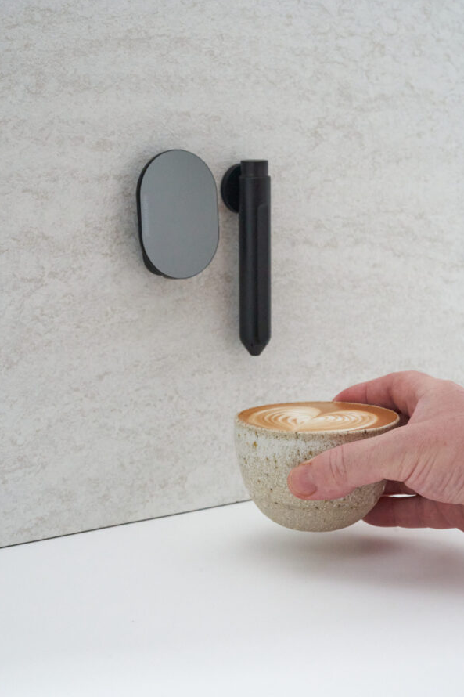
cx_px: 233
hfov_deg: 15.0
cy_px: 348
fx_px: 1760
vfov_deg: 22.4
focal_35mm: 91
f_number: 11
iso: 12800
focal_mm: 90
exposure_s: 1/100
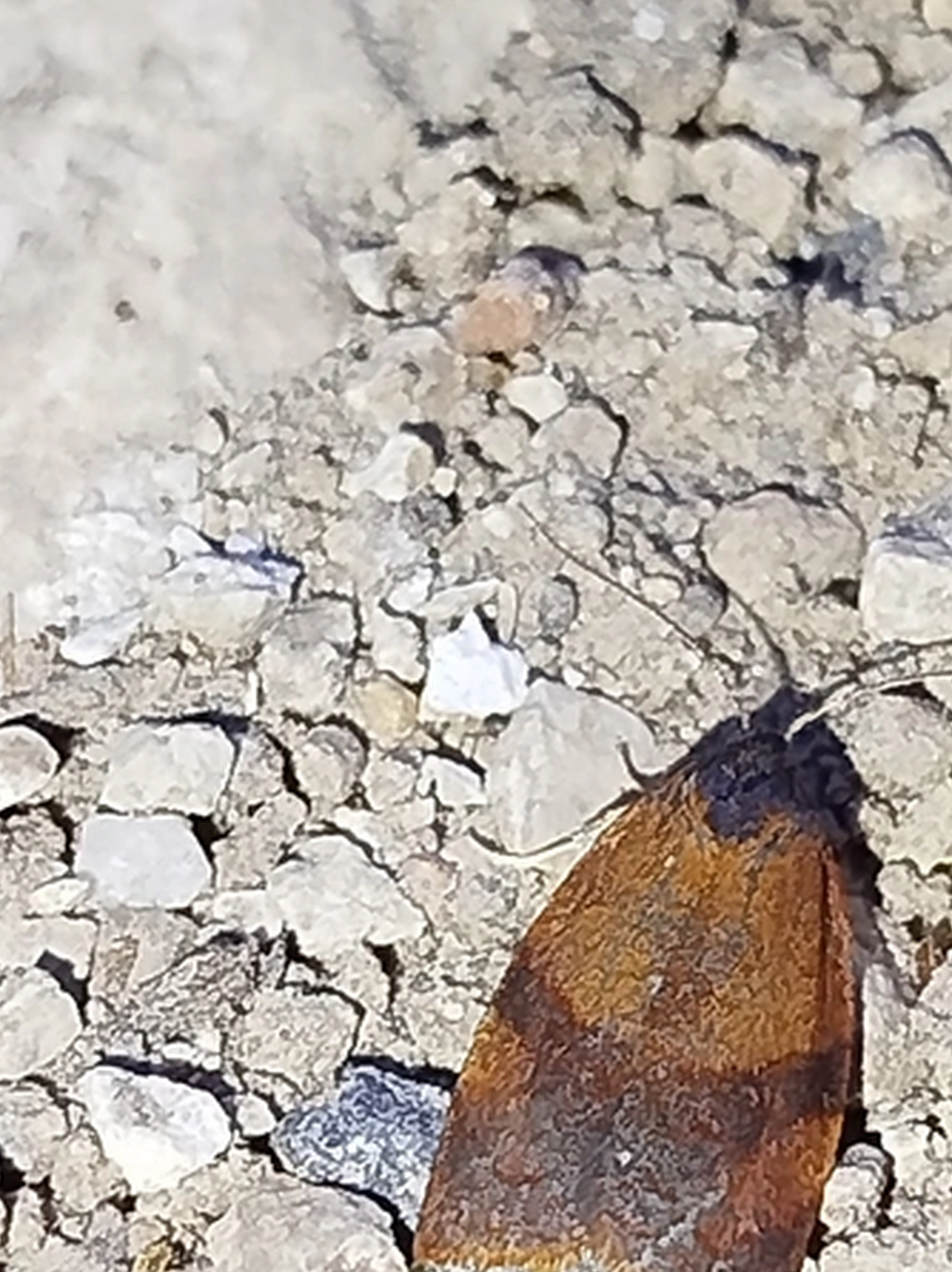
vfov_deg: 11.8
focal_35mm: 168
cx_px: 587
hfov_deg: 8.8
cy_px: 844
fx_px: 6166
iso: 125
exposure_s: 1/50
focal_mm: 5.31
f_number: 1.7
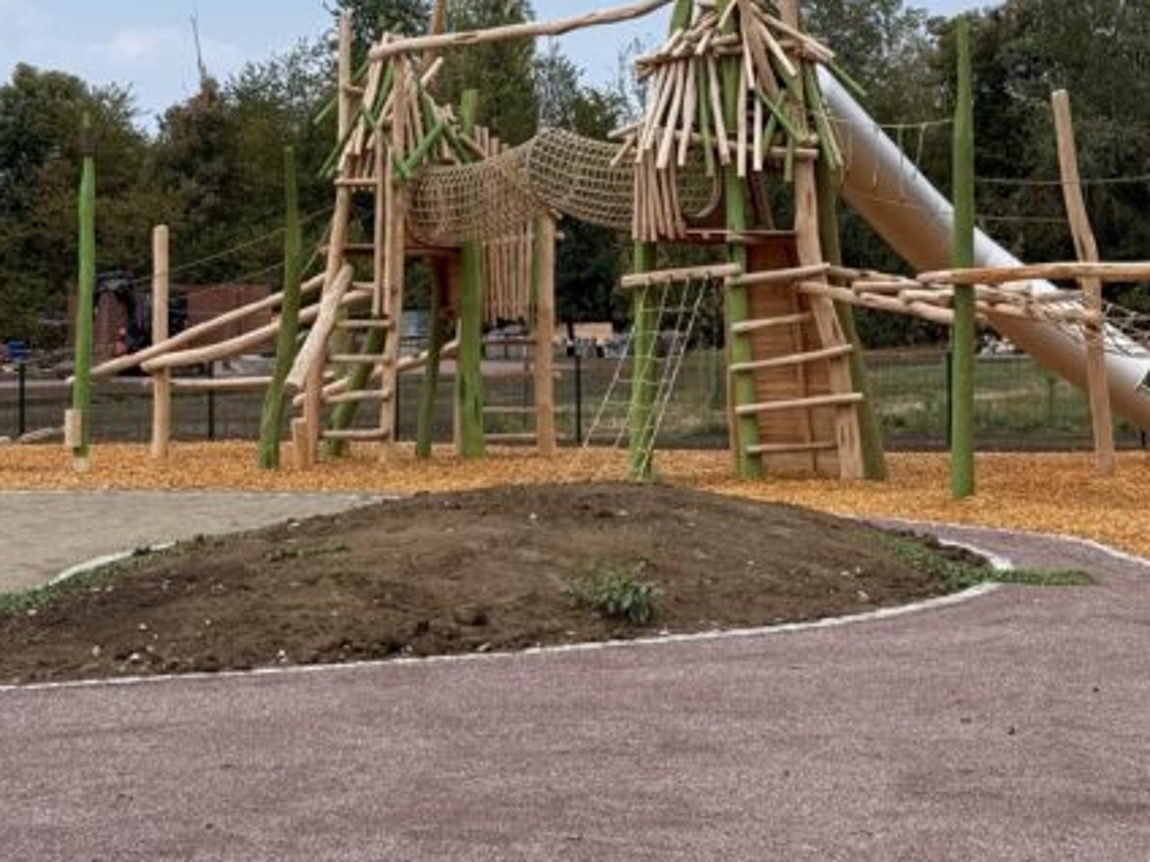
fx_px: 2890
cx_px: 765
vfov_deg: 16.9
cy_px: 209
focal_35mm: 87
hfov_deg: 22.4
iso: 64
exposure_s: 1/4329
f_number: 1.78
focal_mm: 6.76
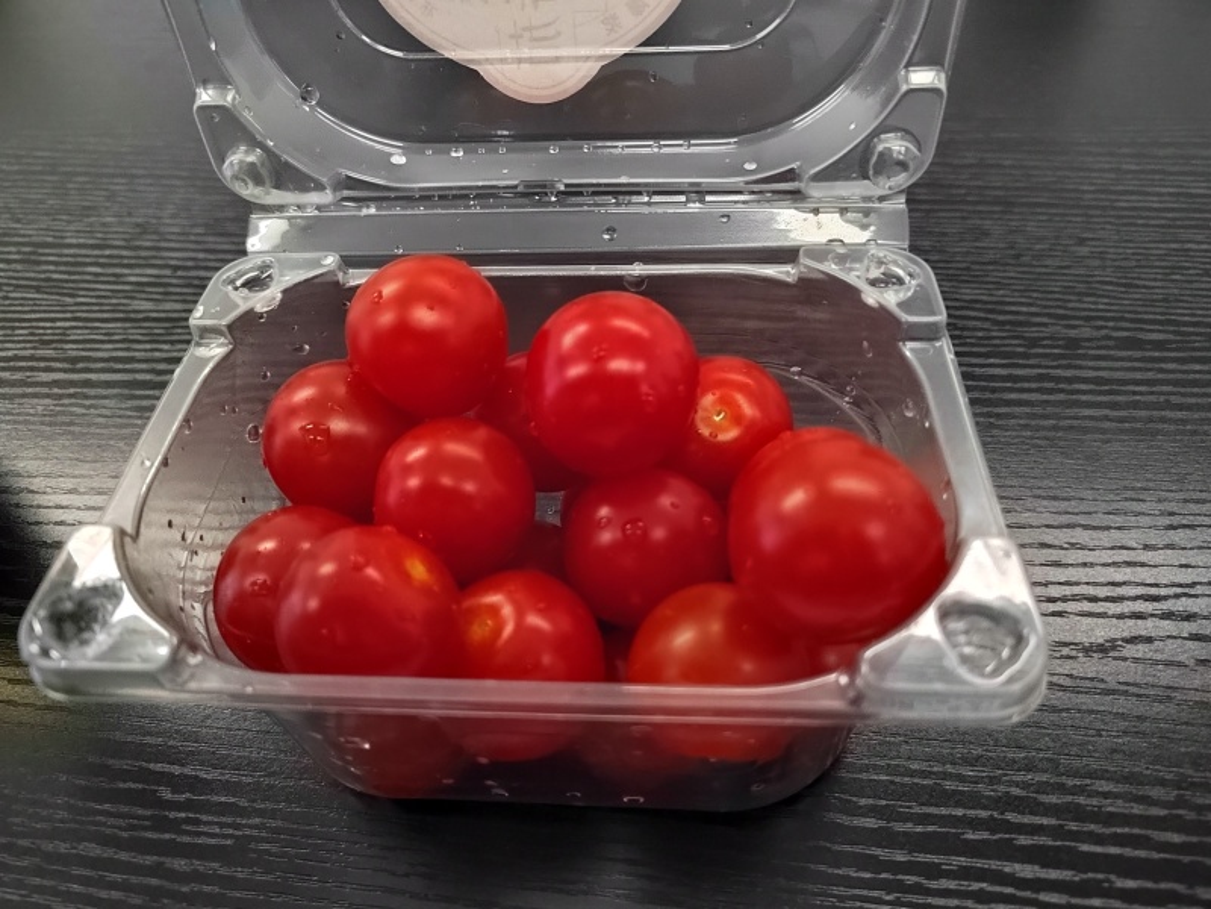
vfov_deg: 58.9
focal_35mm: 23
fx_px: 805
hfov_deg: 73.9
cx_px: 606
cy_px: 454
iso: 5280
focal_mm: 5.52
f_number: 1.9
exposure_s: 1/25
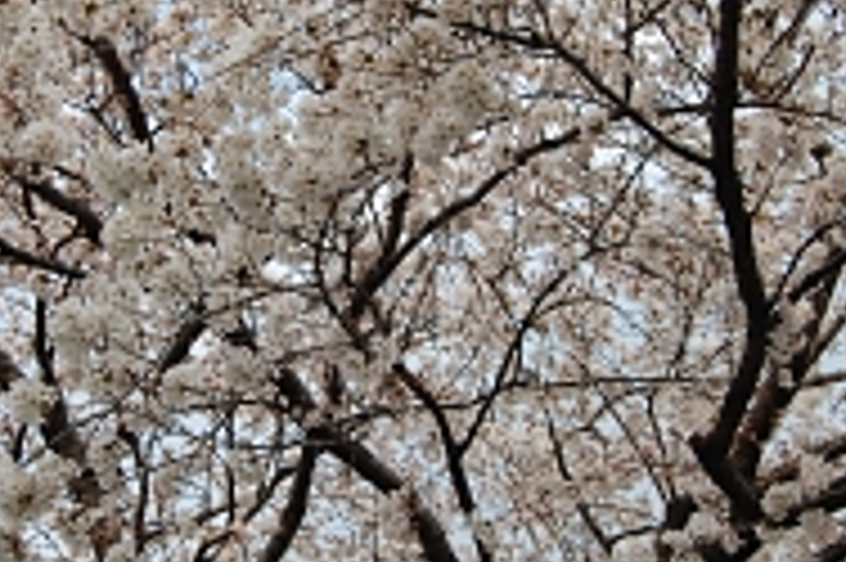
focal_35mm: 75
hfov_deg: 26.9
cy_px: 247
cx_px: 295
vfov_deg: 18.1
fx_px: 1761
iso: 200
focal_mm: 24
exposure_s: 1/200
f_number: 7.1
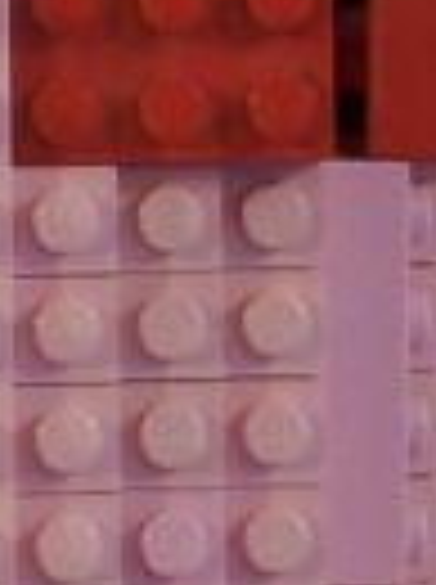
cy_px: 1224
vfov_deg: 3.7
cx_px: -688
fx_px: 8896
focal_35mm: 528
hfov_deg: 2.8
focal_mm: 11.1
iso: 80
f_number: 3.2
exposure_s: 1/4
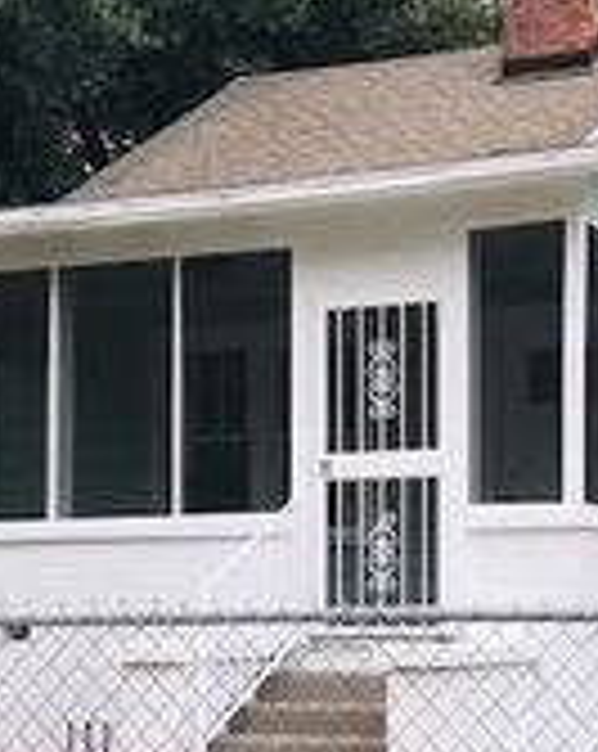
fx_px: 1819
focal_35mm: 82
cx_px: 445
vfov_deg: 23.3
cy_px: 466
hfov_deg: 18.6
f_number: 1.8
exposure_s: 1/334
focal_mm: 3.99
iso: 20
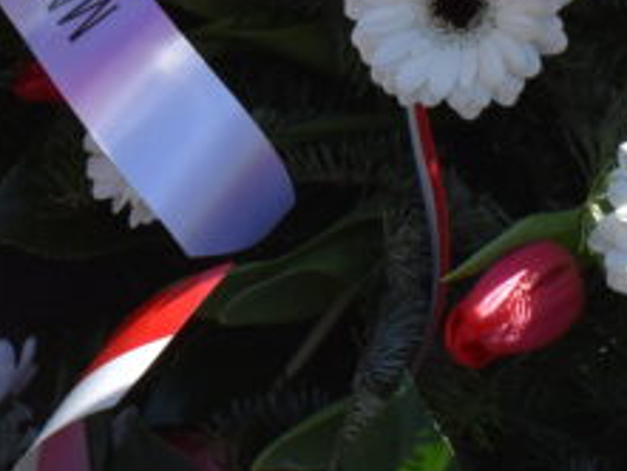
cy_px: 165
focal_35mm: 172
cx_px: -43
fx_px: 3117
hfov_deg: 11.3
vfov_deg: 8.6
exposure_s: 1/250
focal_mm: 22
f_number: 8
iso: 200
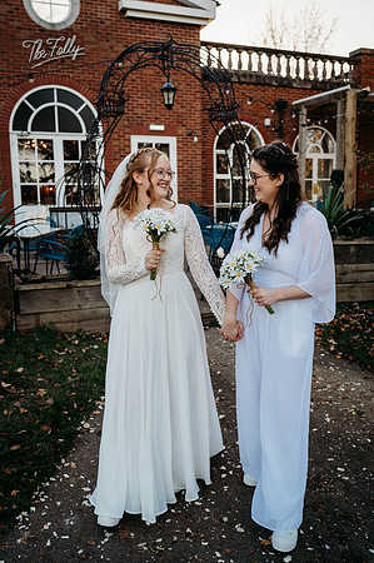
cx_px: 187
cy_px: 282
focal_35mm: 35
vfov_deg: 54.5
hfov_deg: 37.8
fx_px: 547
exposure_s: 1/500
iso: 100
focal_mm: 35
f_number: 3.5
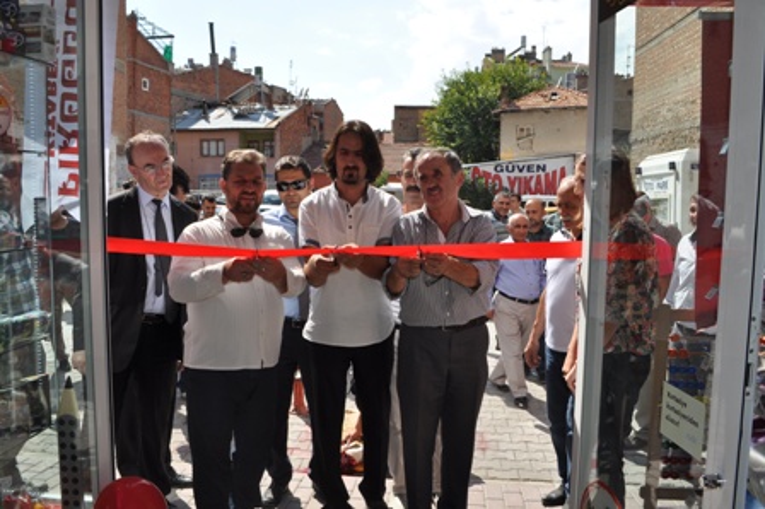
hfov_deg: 62.0
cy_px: 254
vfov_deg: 43.5
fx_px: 637
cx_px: 382
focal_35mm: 30
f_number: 11
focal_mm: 20
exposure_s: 1/200
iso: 200
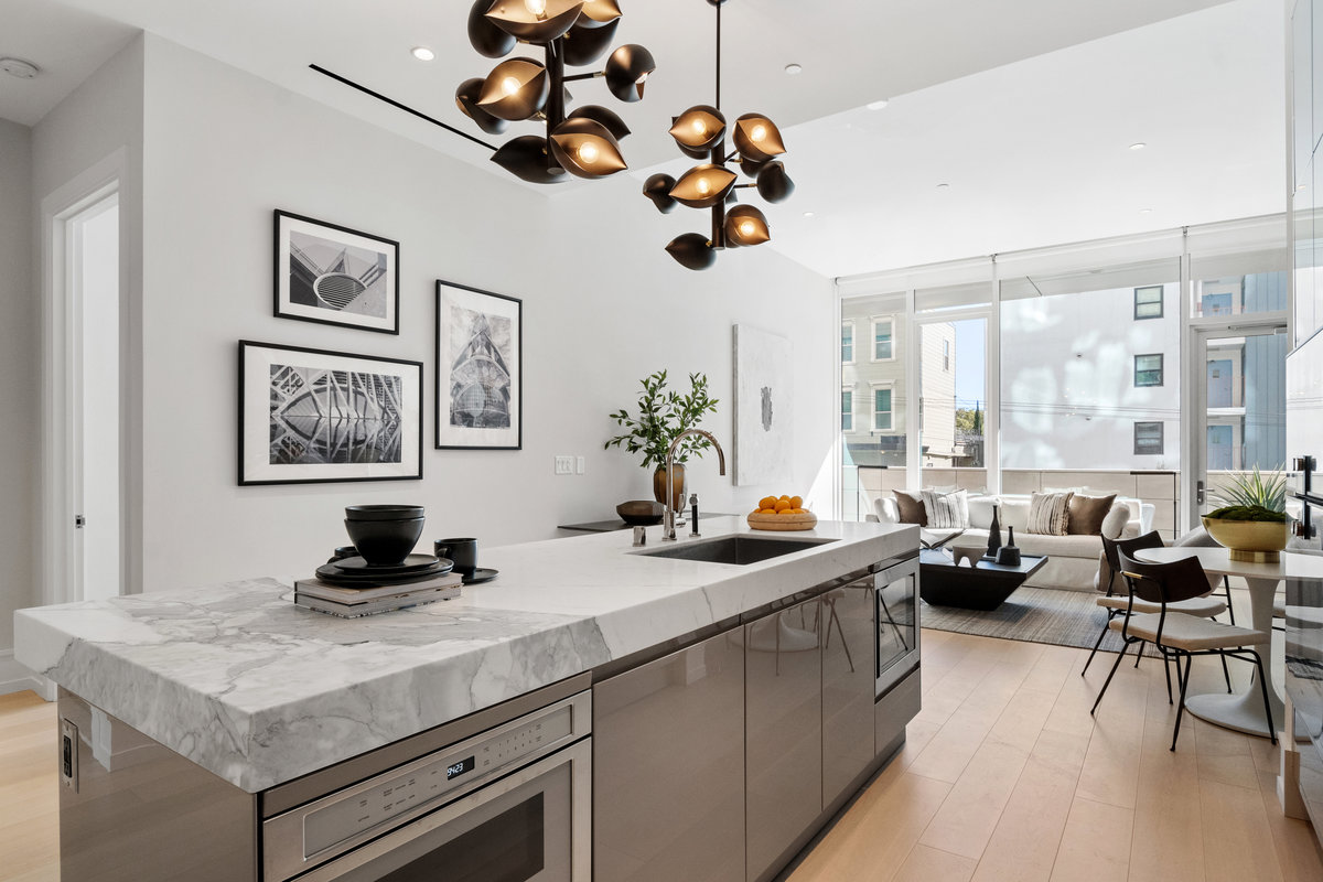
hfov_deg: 85.4
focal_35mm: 20
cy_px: 441
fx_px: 717
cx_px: 662
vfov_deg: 63.2
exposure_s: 1/20
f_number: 8
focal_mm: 13
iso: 800
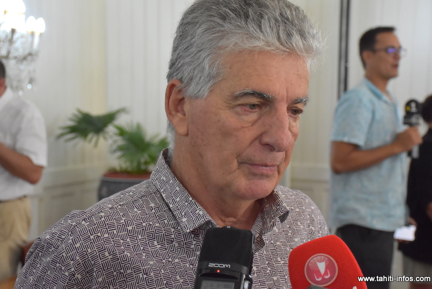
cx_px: 219
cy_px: 143
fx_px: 781
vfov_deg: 21.0
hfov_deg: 30.9
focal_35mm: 65
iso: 2500
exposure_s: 1/125
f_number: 5.6
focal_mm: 42
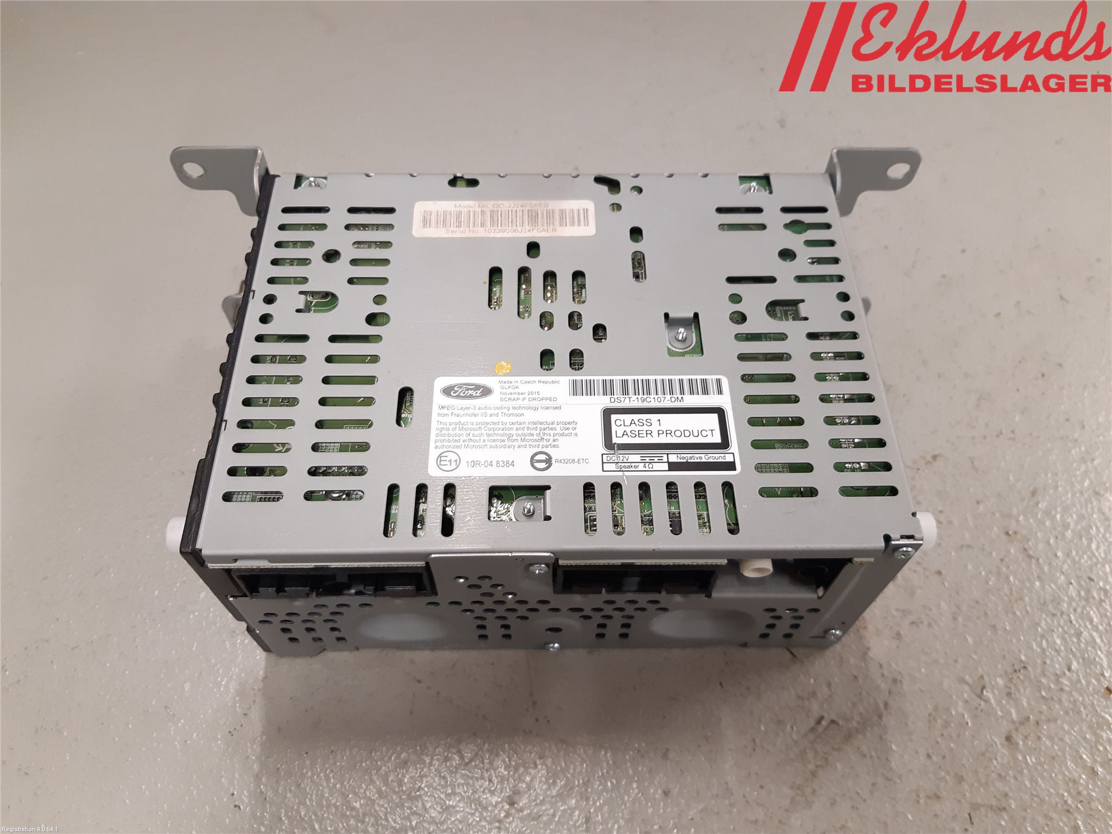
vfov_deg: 53.1
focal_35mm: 26
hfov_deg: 67.3
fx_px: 835
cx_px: 556
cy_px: 417
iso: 160
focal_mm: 3.93
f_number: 1.7
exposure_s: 1/50
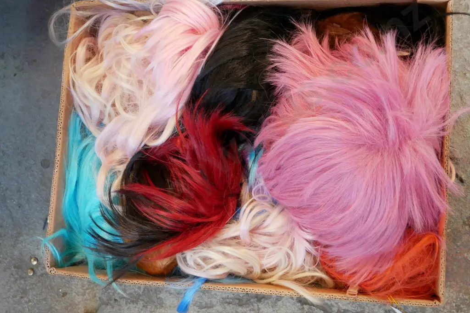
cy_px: 151
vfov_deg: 28.1
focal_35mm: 48
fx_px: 626
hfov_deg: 41.1
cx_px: 235
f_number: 4.3
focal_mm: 23
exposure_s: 1/60
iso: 1600
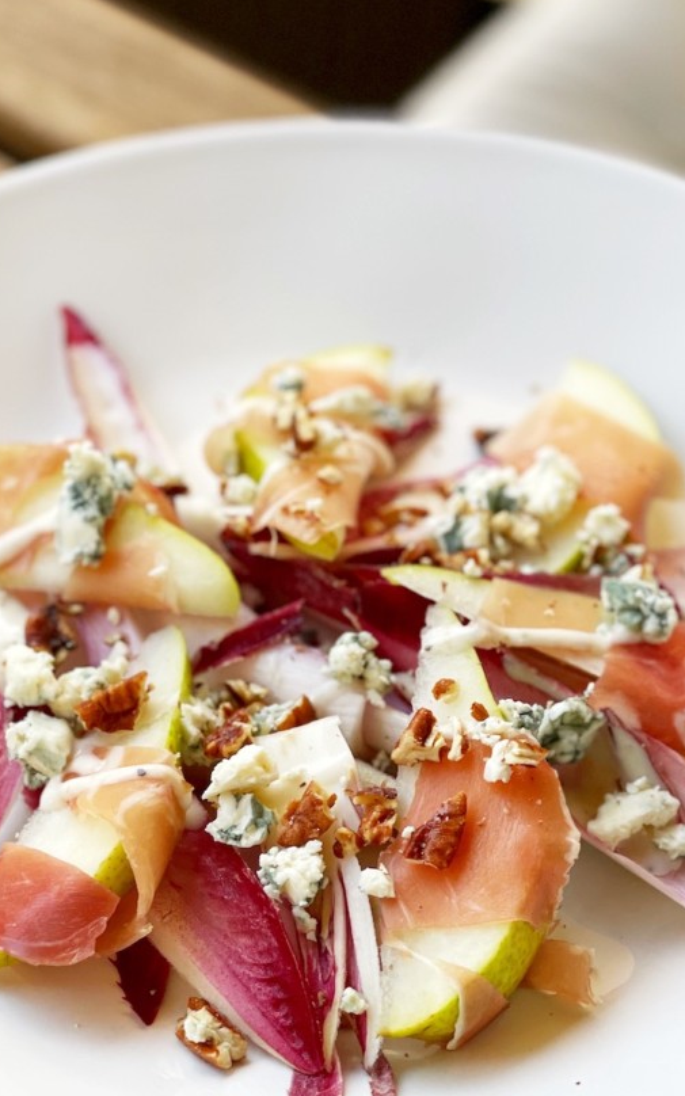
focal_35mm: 86
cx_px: 273
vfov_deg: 24.0
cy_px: 684
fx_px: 2569
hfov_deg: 15.2
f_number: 2.2
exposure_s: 1/121
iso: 100
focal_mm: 7.5
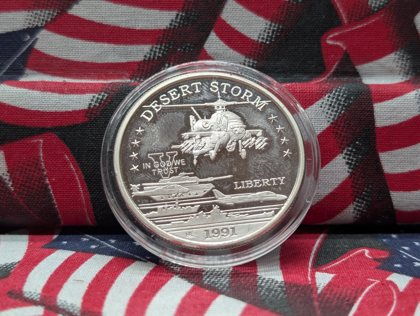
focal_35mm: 49
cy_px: 158
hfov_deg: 38.9
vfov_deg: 29.7
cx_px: 210
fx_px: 595
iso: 26
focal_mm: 6.9
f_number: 1.68
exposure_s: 1/58.7
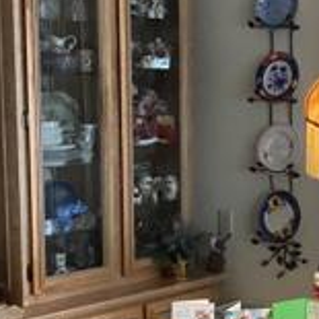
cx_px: 286
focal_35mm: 113
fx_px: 1178
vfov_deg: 15.3
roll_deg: -0.2
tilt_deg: -8.8
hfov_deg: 15.2
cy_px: 247
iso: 400
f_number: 2.4
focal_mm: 3.3
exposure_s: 1/40
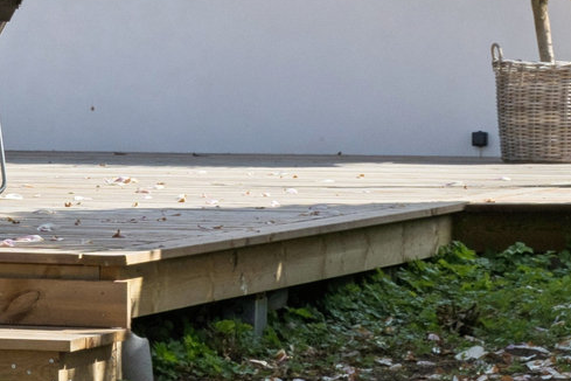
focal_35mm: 221
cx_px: -715
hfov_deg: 8.6
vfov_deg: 6.1
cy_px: -335
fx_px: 3505
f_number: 8
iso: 160
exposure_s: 1/400
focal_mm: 36
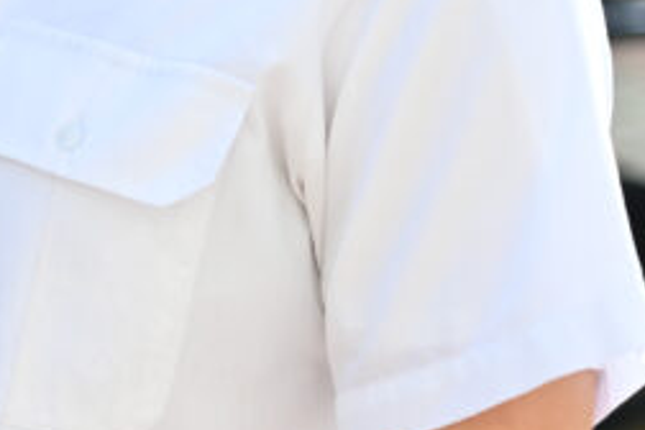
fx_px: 3637
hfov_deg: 9.9
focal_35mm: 203
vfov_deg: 6.7
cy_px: -237
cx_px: -256
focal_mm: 50
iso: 200
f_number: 2.8
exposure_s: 1/640
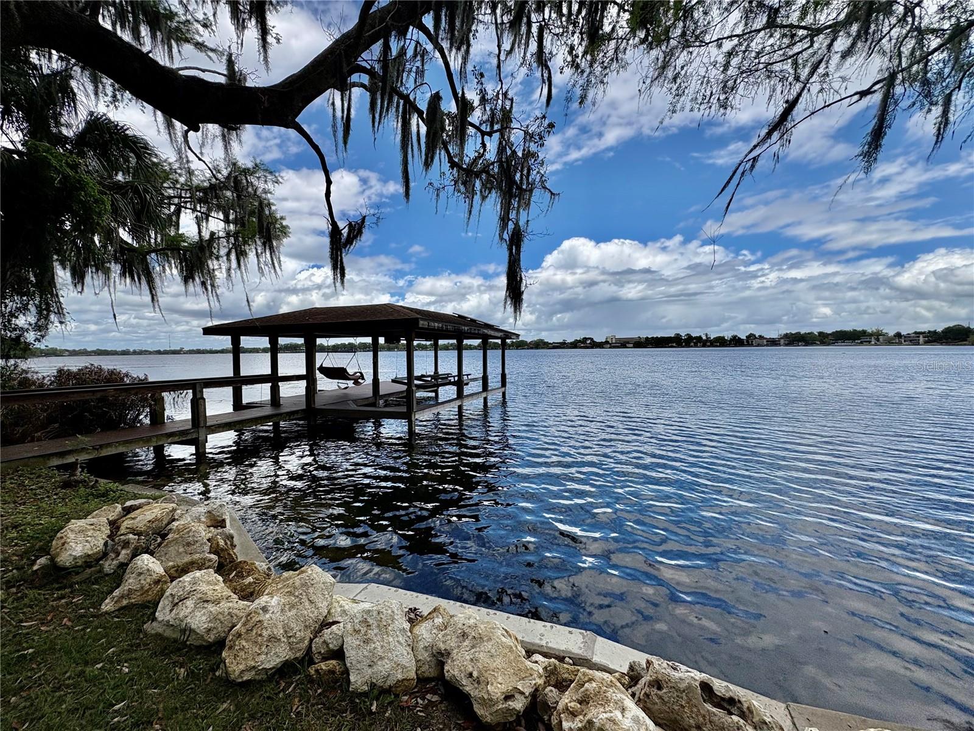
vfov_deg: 85.7
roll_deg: +1.2
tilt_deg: -1.6
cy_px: 366
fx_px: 394
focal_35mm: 14
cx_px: 487
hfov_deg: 102.1
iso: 50
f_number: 2.2
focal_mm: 2.22
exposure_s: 1/2415
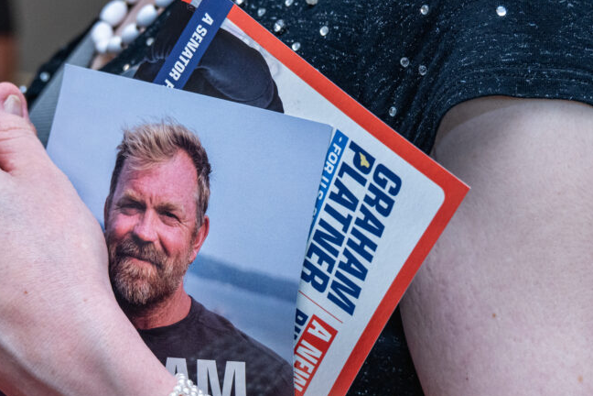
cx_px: 283
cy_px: 267
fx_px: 1614
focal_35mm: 98
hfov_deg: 20.8
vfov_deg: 13.9
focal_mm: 62
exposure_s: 1/200
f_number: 7.1
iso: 2000
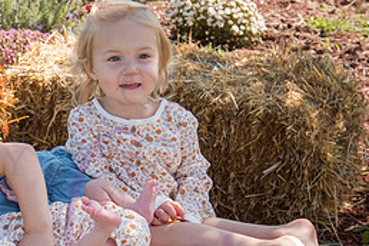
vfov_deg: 11.7
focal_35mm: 117
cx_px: 23
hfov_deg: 17.2
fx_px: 1199
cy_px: 158
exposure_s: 1/500
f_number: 8
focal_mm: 52
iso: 400
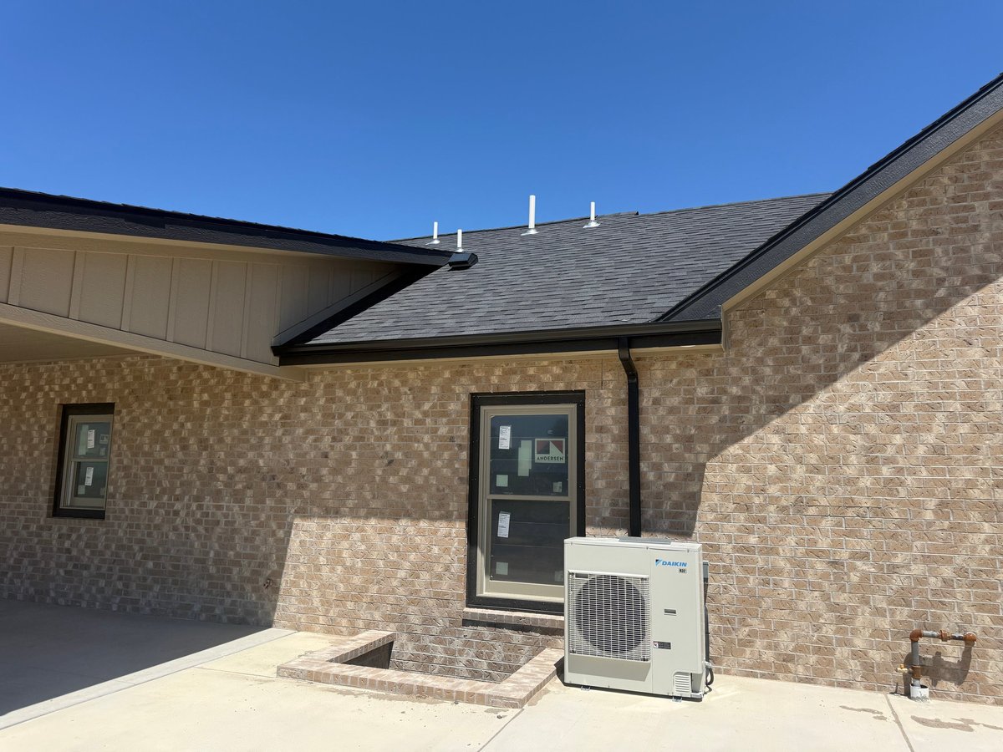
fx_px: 695
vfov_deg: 56.8
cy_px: 376
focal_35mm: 24
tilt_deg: +7.5
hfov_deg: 71.6
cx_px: 502
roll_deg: -1.2
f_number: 1.78
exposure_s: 1/4975
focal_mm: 6.76
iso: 80
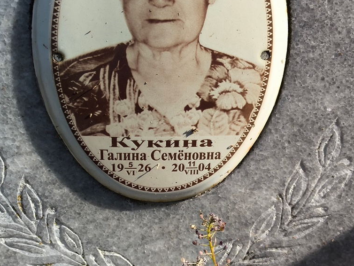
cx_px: 186
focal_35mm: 53
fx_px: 542
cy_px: 134
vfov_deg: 27.5
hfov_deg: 36.2
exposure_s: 1/927
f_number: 1.7
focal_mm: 4.71
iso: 50
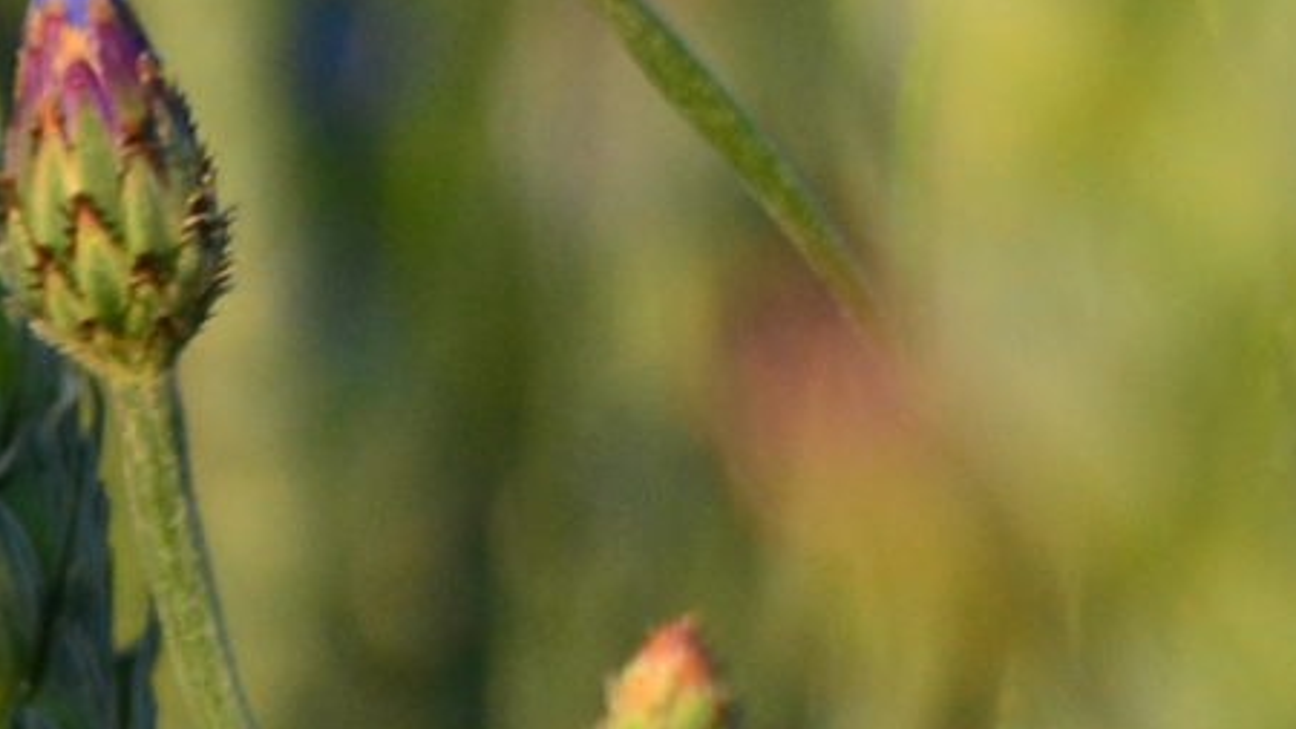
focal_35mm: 804
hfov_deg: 2.7
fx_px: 27626
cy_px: -1510
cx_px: 3684
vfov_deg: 1.5
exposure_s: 1/800
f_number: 7.1
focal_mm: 90
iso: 640
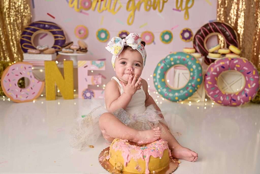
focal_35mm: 38
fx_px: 275
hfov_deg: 50.7
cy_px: 87
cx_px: 130
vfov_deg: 35.1
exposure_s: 1/60
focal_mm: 38
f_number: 2.8
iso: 320
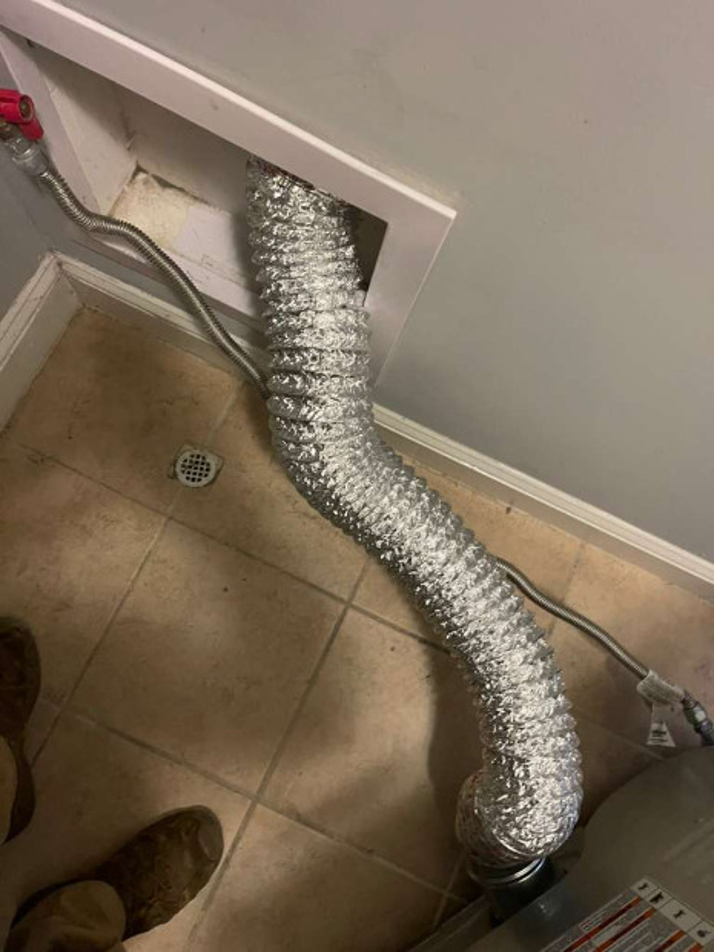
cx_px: 357
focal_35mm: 57
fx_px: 1568
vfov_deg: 33.8
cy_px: 476
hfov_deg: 25.7
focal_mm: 6.6
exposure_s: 1/23
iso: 20
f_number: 2.8
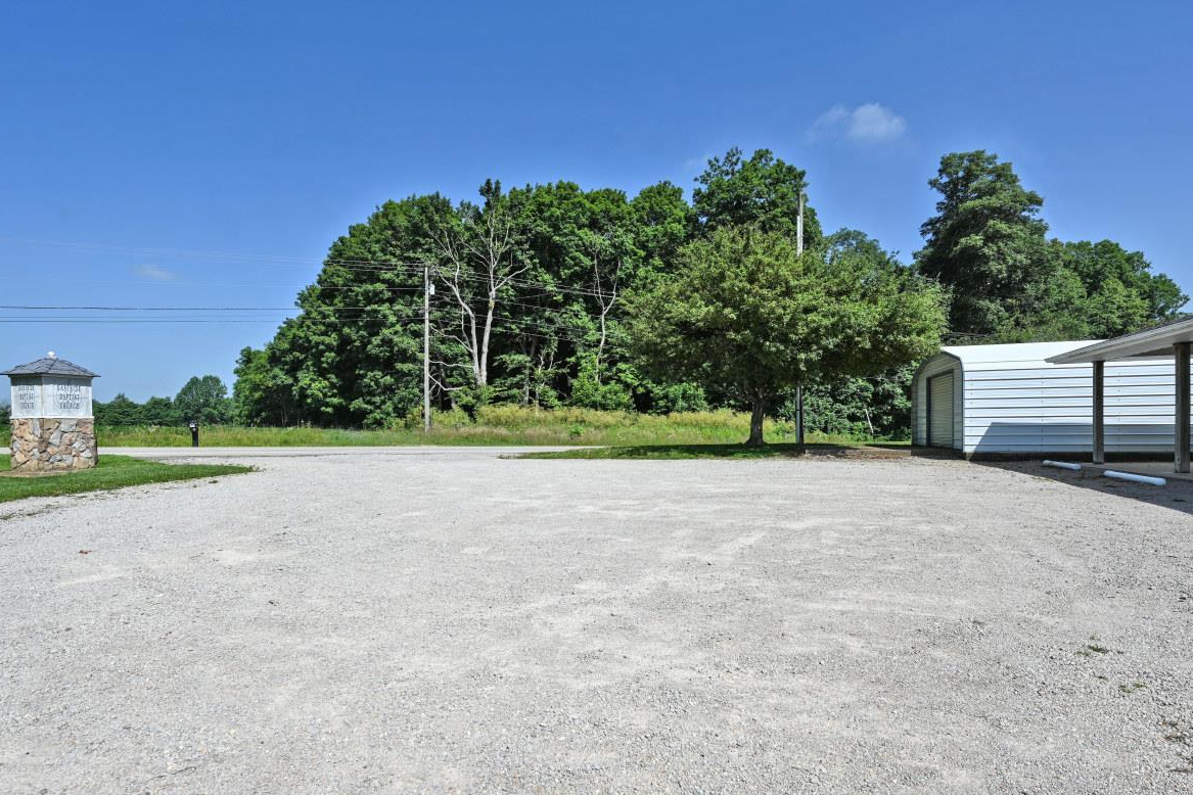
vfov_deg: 67.3
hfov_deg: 90.0
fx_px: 596
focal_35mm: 18
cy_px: 431
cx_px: 582
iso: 100
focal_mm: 14
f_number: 8
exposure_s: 1/400
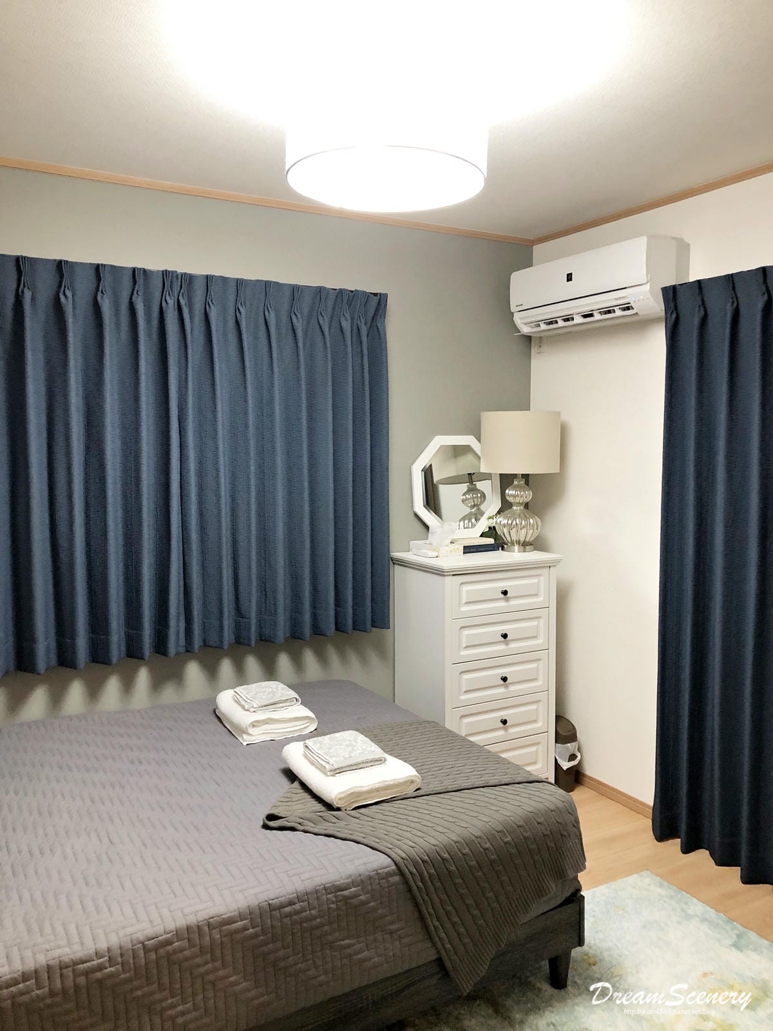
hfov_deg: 49.7
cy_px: 516
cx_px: 386
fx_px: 834
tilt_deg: -5.3
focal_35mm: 28
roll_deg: +0.0
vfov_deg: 63.4
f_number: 1.8
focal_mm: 3.99
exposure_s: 1/15
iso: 64
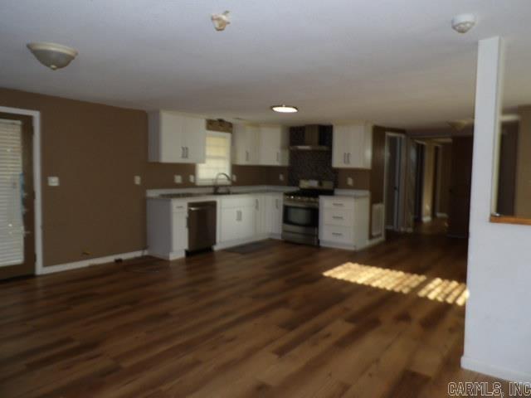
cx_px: 266
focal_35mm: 24
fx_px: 368
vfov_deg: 56.8
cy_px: 199
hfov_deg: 71.6
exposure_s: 1/32
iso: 200
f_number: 3.2
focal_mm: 4.3
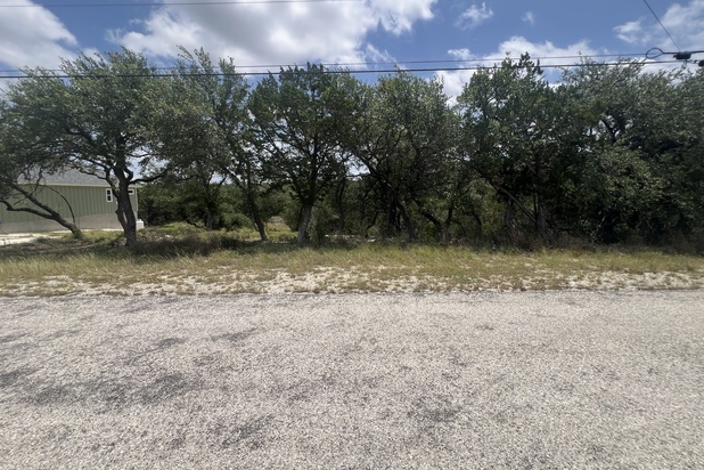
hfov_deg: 104.2
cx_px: 358
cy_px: 208
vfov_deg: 80.9
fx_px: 274
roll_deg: +2.1
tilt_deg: -4.5
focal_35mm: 14
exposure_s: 1/1143
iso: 32
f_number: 1.8
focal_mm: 1.57
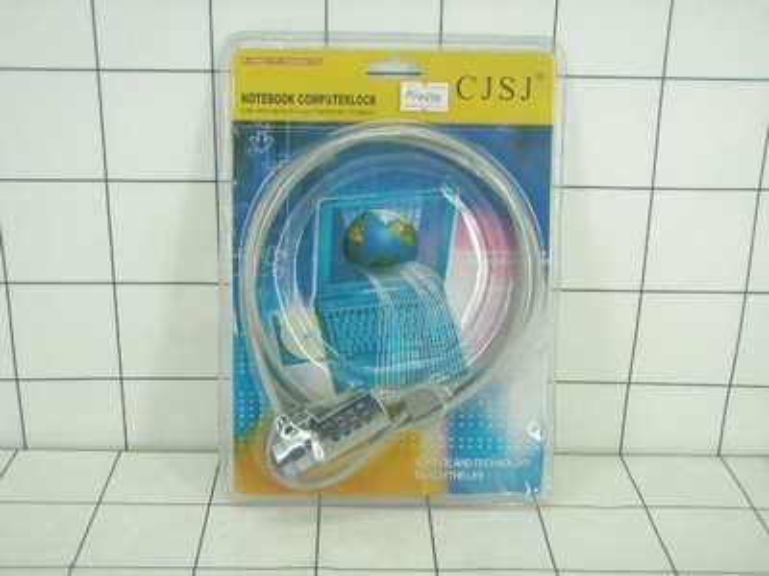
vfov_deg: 28.6
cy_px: 288
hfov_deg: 37.5
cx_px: 384
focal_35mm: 51
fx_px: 1133
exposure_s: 1/40
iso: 200
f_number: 4
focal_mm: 9.13
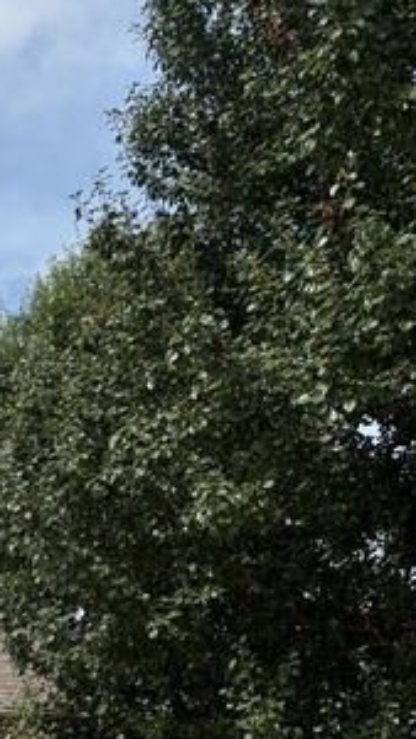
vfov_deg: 30.2
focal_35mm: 63
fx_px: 1234
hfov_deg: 17.4
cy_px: 796
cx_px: -194
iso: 50
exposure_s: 1/4854
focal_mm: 5.96
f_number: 1.6
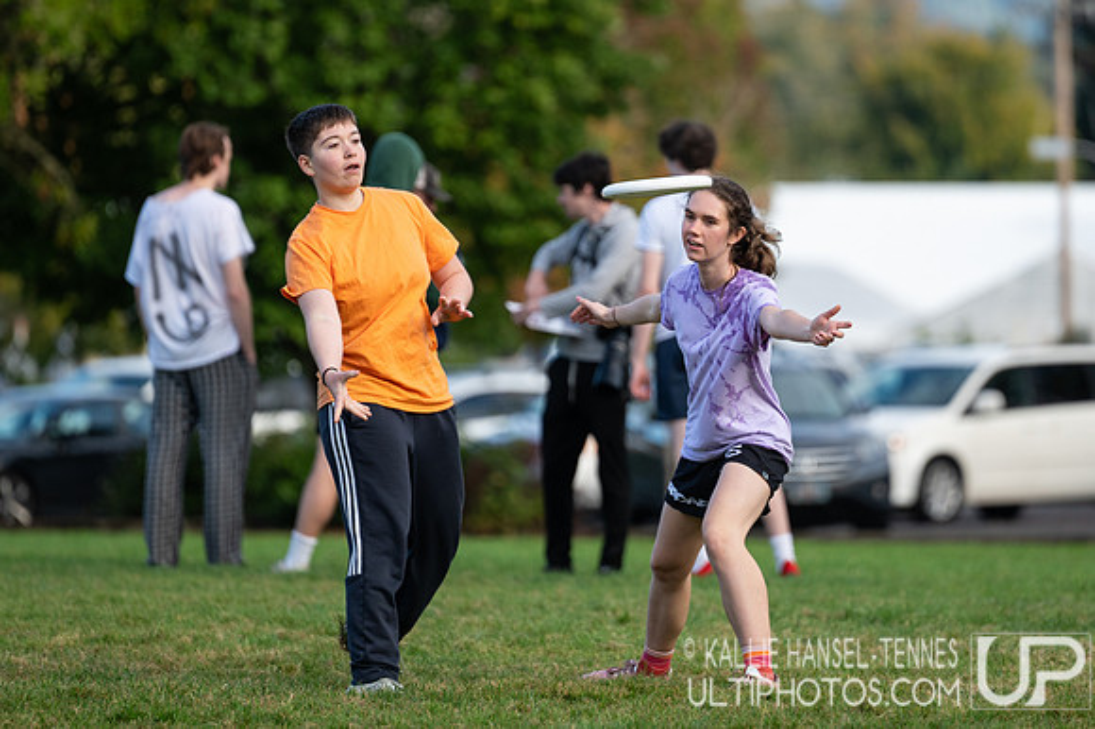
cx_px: 685
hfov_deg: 6.3
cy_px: 310
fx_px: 9901
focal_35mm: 326
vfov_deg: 4.2
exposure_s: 1/2500
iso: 250
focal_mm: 200
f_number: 2.8
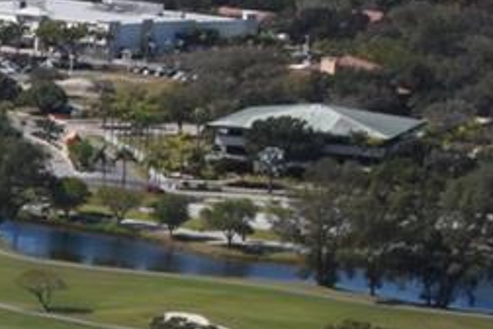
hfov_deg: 7.0
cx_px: -947
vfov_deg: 5.0
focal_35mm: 267
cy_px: 750
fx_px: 3656
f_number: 13
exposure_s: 1/640
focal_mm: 28
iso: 500
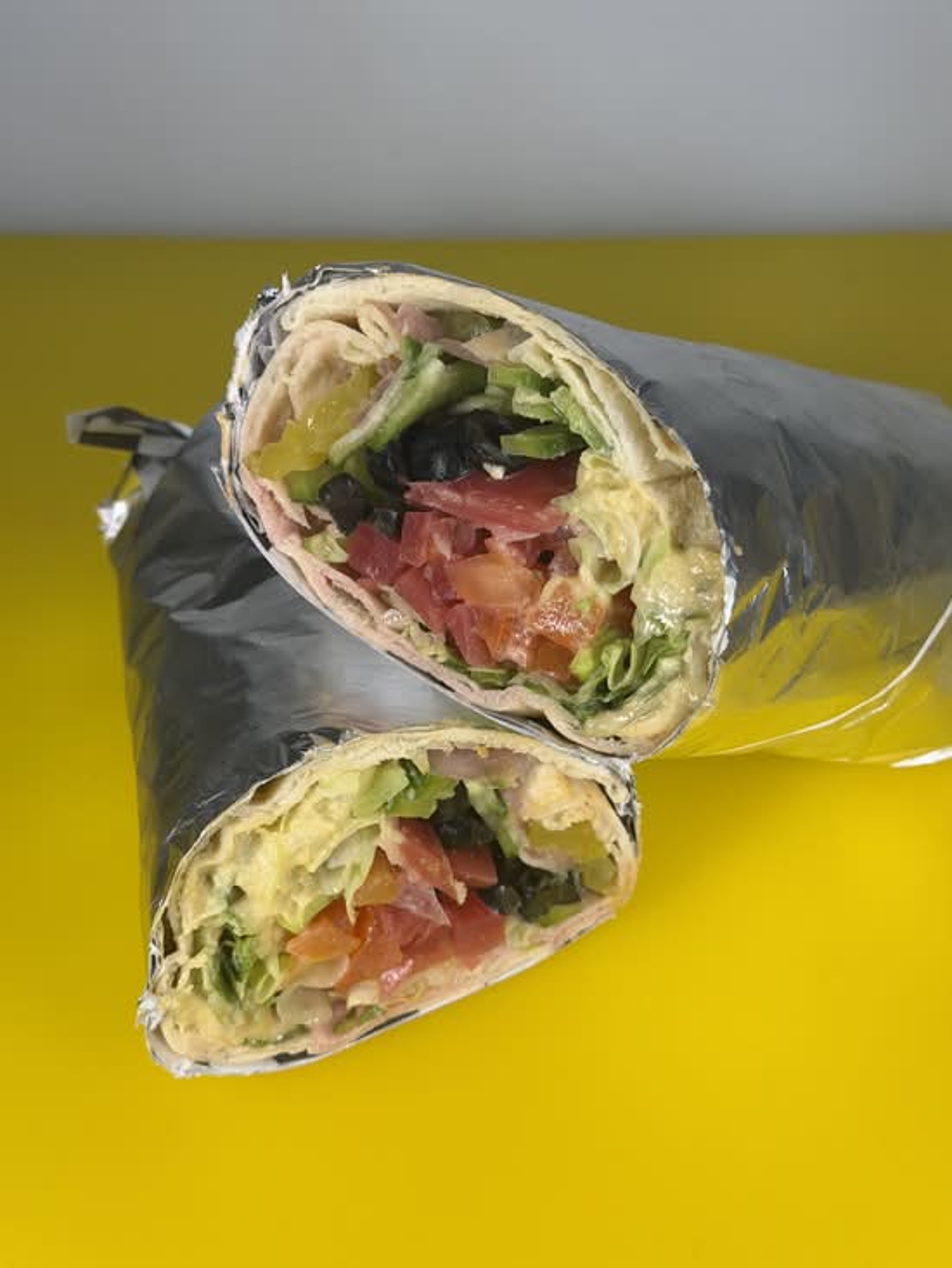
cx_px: 476
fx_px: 1760
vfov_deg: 39.7
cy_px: 634
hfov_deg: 30.3
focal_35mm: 48
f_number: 1.78
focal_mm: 6.76
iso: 64
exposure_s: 1/574
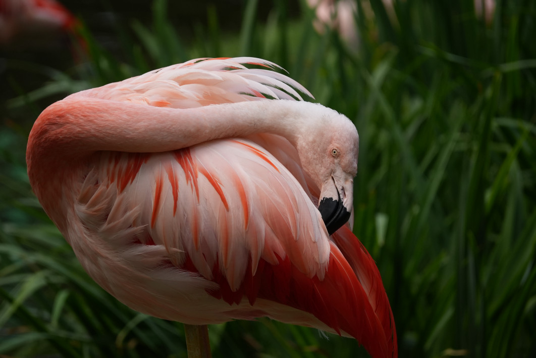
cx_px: 268
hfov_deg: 3.4
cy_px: 179
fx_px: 8933
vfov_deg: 2.3
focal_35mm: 600
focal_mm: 400
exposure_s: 1/500
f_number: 8
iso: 800
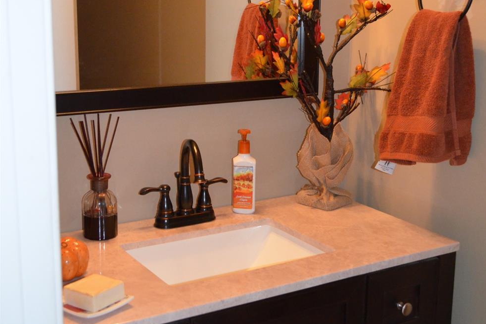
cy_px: 115
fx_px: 743
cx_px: 246
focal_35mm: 55
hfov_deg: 36.2
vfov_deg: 24.5
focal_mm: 24
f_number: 4
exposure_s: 1/60
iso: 3200
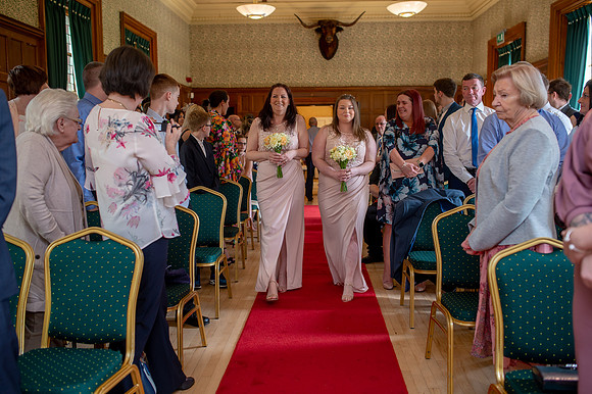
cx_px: 296
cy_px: 197
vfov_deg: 37.8
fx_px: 575
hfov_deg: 54.5
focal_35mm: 35
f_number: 2.8
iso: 200
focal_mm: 35
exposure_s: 1/80
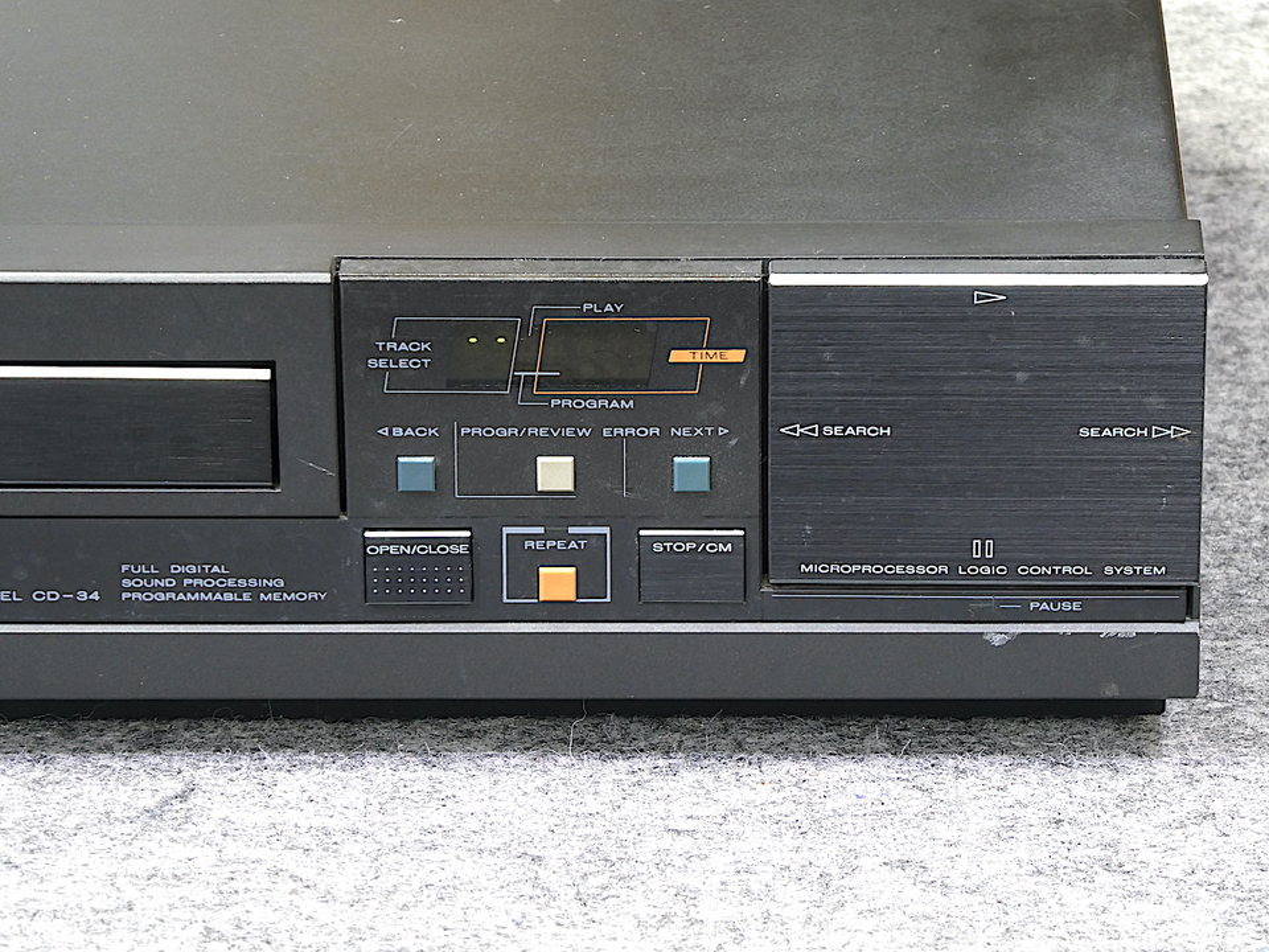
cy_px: 476
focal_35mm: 185
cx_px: 634
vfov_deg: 8.0
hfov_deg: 10.7
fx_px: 6782
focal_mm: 33.2
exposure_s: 1/1.3
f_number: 5.6
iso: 200
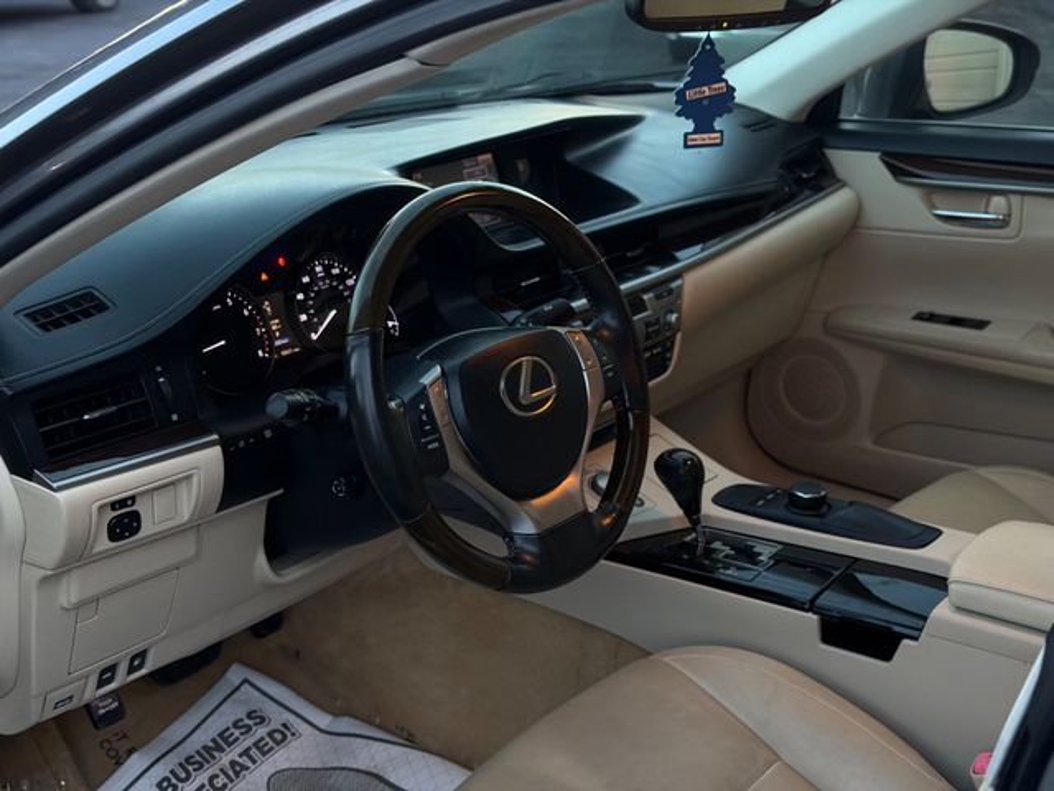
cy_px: 396
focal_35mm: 48
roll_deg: -0.5
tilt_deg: -20.1
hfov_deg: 39.7
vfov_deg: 30.3
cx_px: 527
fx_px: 1462
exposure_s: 1/40
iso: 320
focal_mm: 6.76
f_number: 1.78
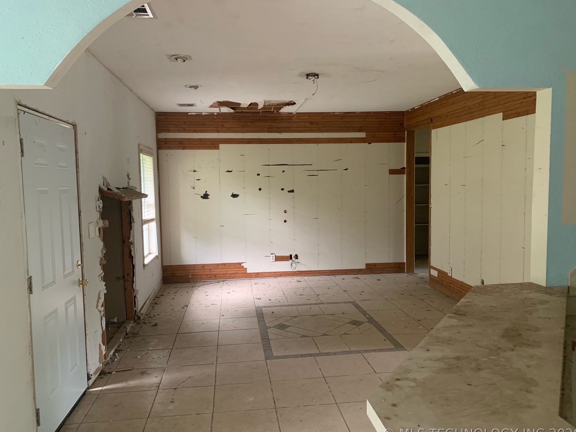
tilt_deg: -4.4
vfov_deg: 51.4
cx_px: 285
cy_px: 220
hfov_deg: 65.3
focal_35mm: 27
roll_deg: +0.0
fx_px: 449
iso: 400
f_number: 1.8
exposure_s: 1/49
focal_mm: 4.25
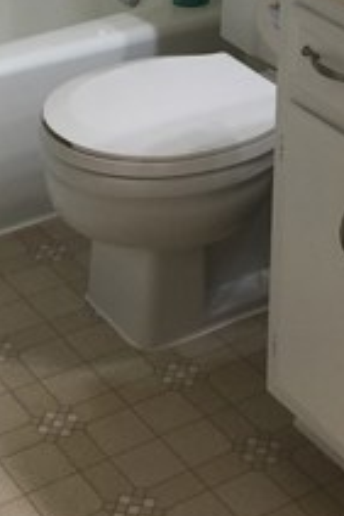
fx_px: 1306
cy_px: 46
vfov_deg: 21.9
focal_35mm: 91
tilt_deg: -21.9
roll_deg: -1.1
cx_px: 251
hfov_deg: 14.9
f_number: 2.2
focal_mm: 4.15
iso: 32
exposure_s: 1/100
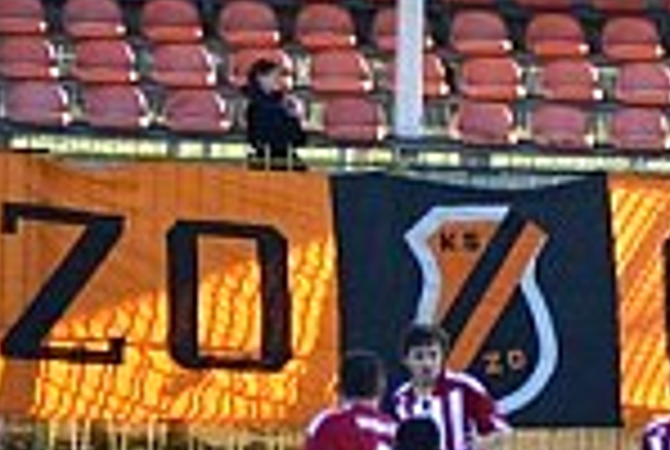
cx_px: 940
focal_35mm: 780
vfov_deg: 1.8
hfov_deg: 2.6
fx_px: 14540
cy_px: 526
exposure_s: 1/800
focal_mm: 155
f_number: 4.5
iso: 400
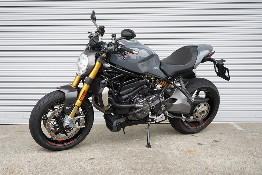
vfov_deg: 27.5
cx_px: 131
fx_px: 356
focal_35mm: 49
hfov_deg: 40.4
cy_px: 88
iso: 100
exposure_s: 1/60
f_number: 5.6
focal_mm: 49
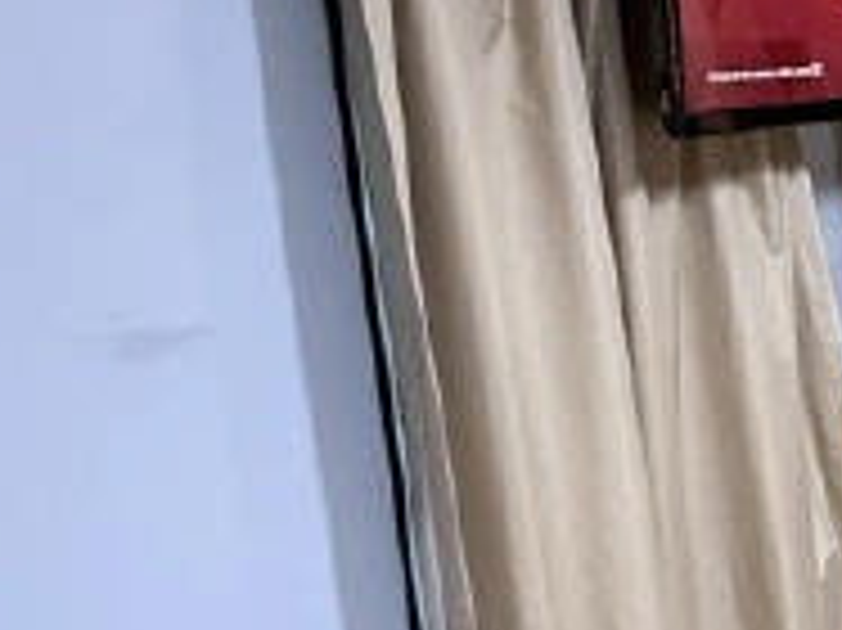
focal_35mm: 60
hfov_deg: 27.7
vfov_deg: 24.4
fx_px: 1459
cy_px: 324
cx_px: 1045
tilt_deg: -11.2
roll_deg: +2.5
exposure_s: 1/40
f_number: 2.2
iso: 500
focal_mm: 2.22
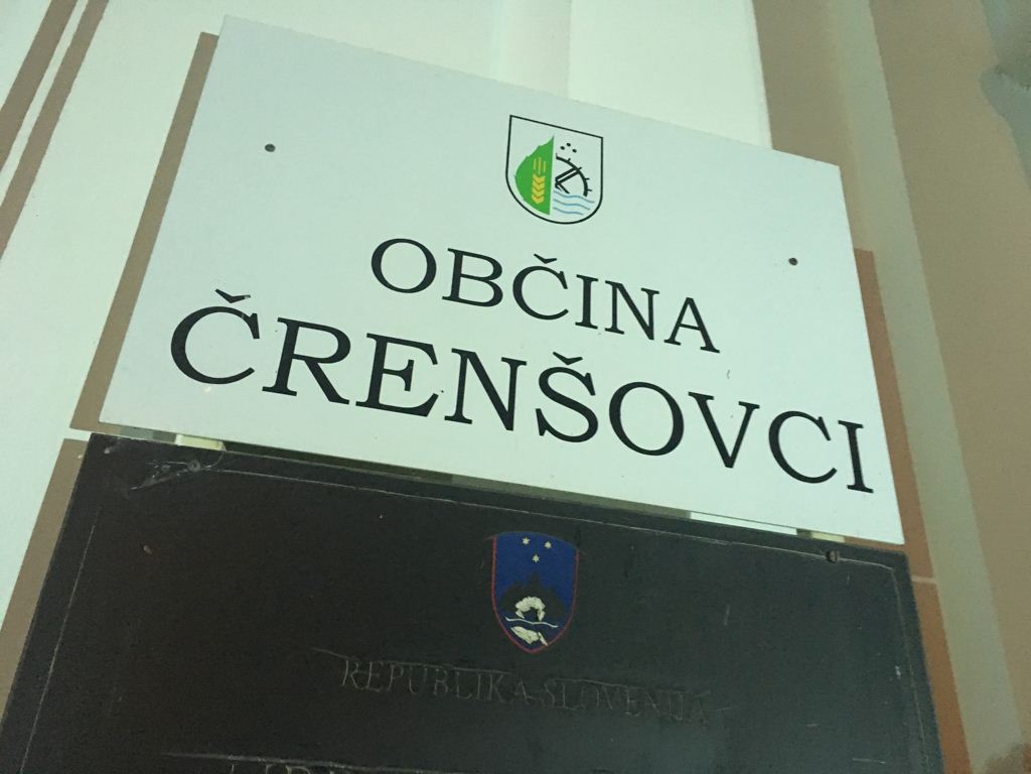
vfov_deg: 48.2
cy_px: 387
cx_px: 516
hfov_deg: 61.7
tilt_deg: +29.1
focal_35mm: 29
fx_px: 864
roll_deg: -3.3
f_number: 2.2
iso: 500
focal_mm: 4.15
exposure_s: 1/17
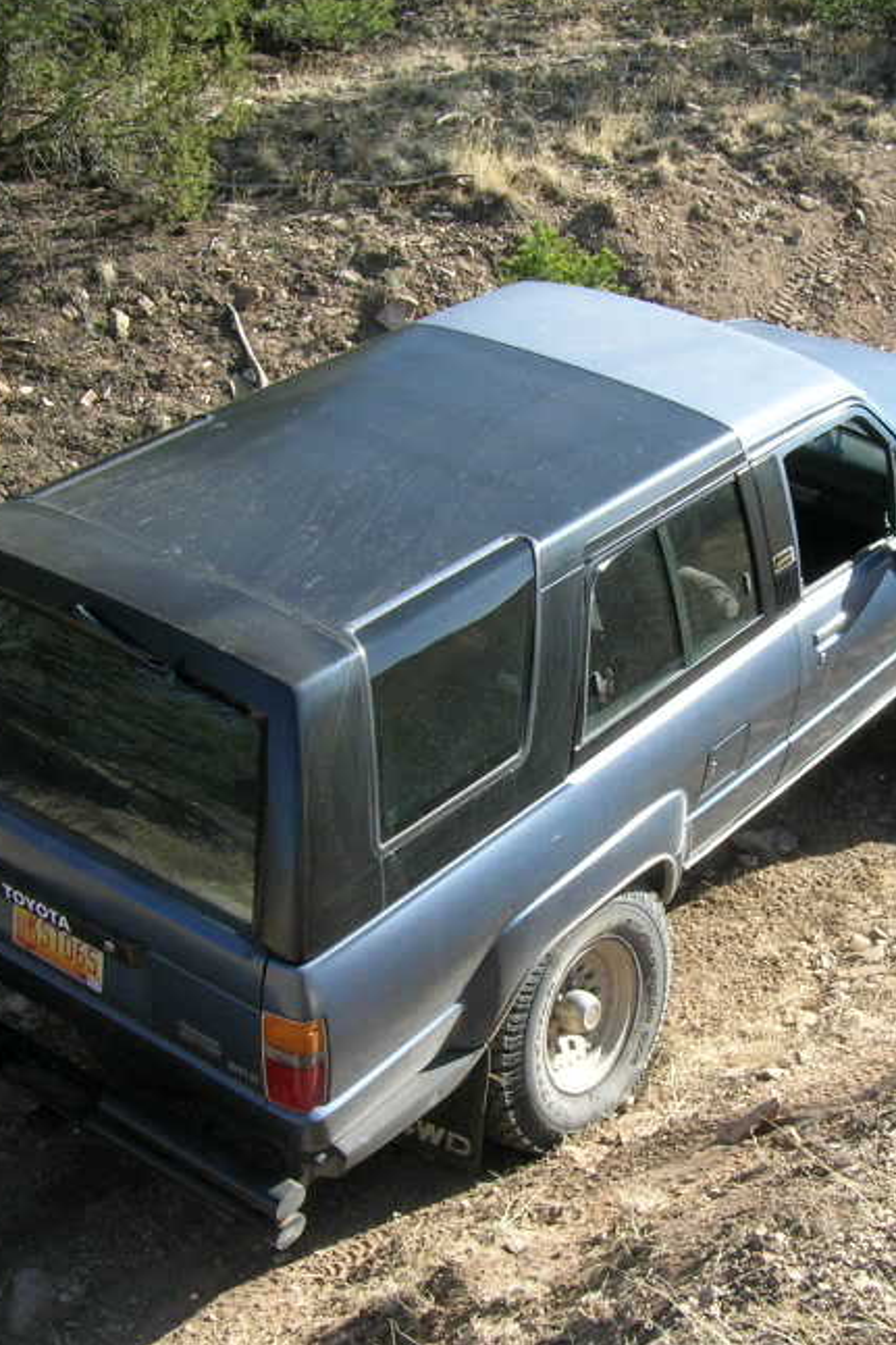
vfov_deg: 35.6
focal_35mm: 56
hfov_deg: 24.0
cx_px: 634
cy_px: 719
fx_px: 2092
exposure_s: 1/134
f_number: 4.9
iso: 50
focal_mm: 5.7
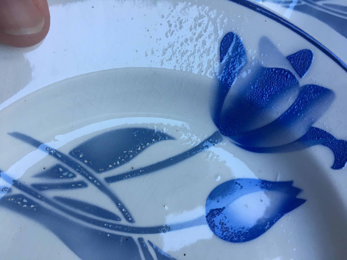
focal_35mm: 29
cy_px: 130
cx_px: 174
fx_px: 291
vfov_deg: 48.2
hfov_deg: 61.7
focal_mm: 4.15
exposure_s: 1/33
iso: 25
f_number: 2.2
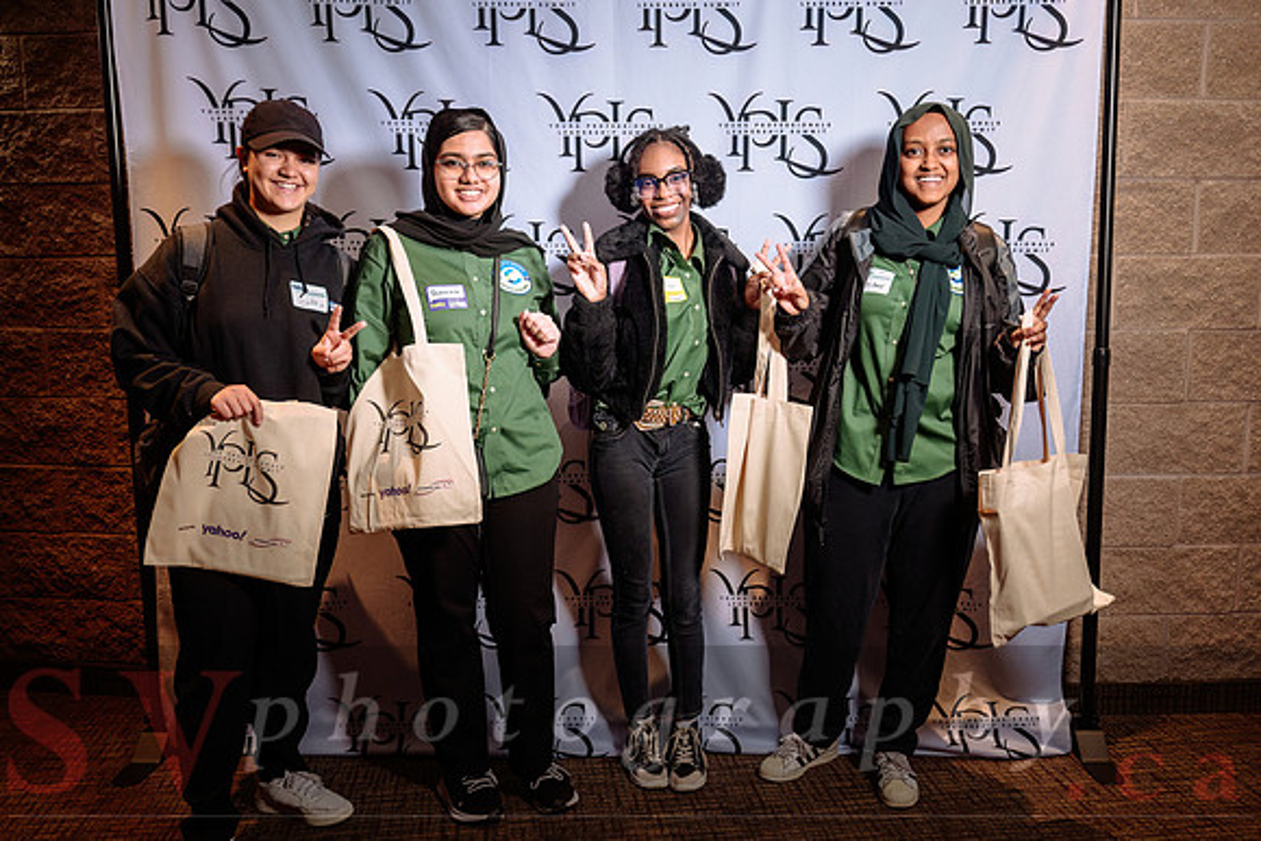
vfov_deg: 39.3
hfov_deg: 56.3
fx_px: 1176
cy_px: 455
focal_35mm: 34
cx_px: 682
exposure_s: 1/100
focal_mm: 30.5
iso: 500
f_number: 2.8
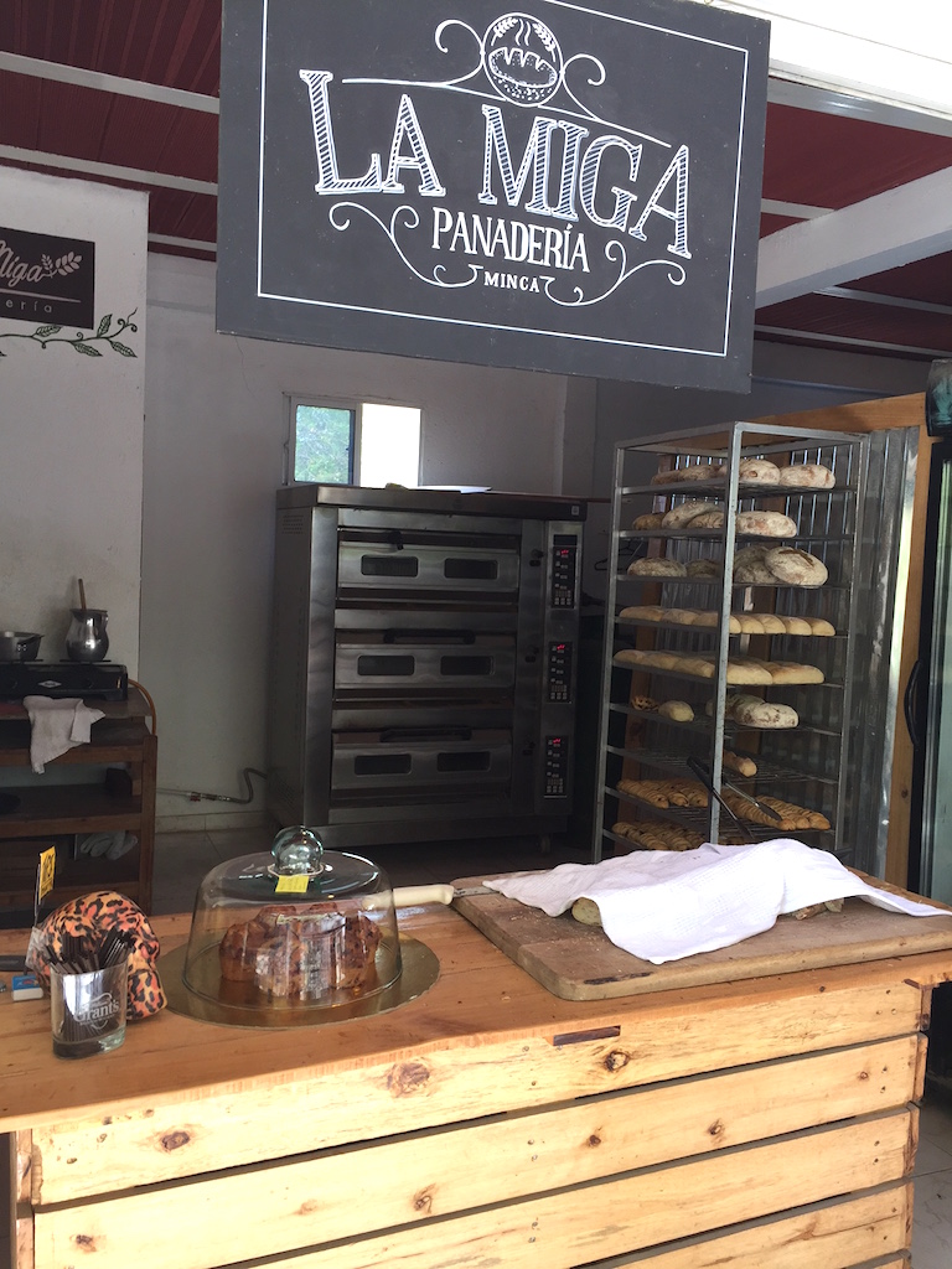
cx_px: 476
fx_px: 1063
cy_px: 634
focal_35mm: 29
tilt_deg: -1.6
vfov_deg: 61.7
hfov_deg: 48.2
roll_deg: -1.5
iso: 40
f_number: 2.2
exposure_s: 1/60
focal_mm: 4.15
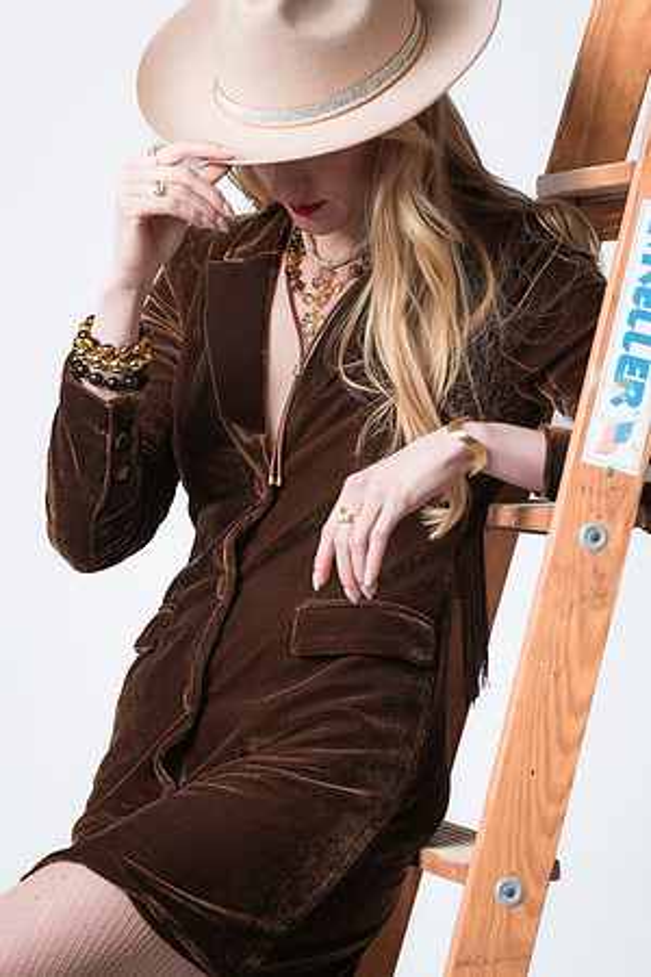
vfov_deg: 10.3
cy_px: 488
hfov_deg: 6.9
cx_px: 326
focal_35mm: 200
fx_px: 5425
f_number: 8
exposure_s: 1/250
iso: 400
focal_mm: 200
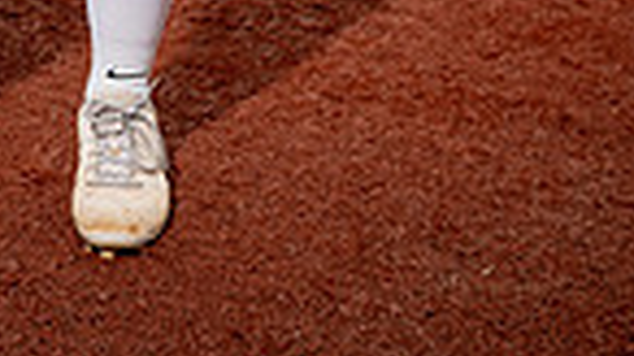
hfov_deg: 16.8
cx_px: 78
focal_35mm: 126
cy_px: -590
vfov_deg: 8.5
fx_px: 2117
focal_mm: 39
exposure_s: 1/250
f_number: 8
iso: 100
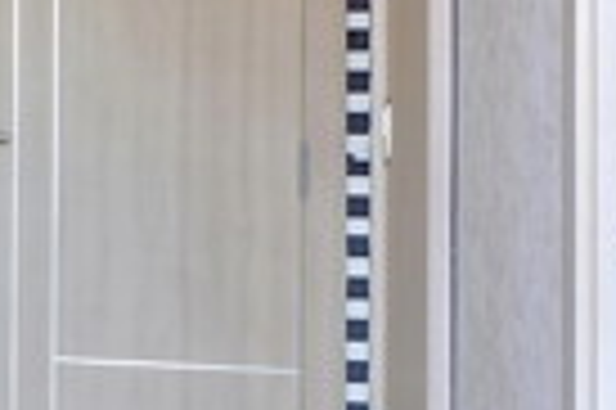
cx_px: -670
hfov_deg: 15.2
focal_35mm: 105
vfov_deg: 13.0
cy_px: 140
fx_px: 1795
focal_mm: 16
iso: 200
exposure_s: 1/42
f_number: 3.5
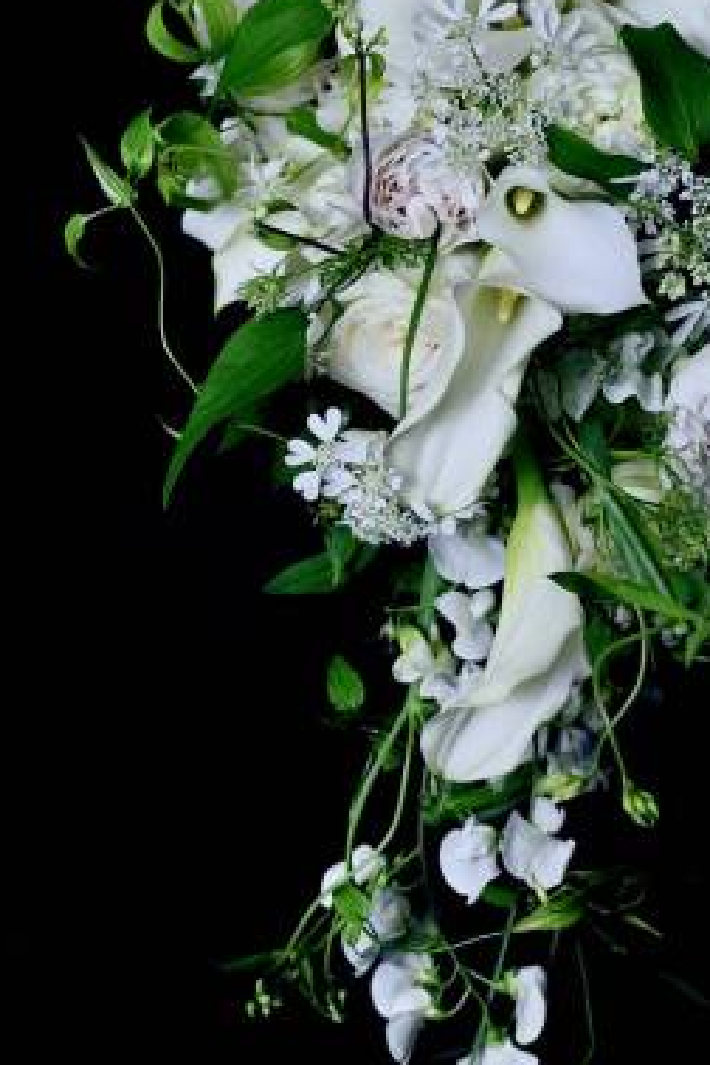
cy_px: 448
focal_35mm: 54
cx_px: 502
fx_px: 1597
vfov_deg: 36.8
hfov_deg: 24.9
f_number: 5
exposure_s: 1/200
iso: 1600
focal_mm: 34
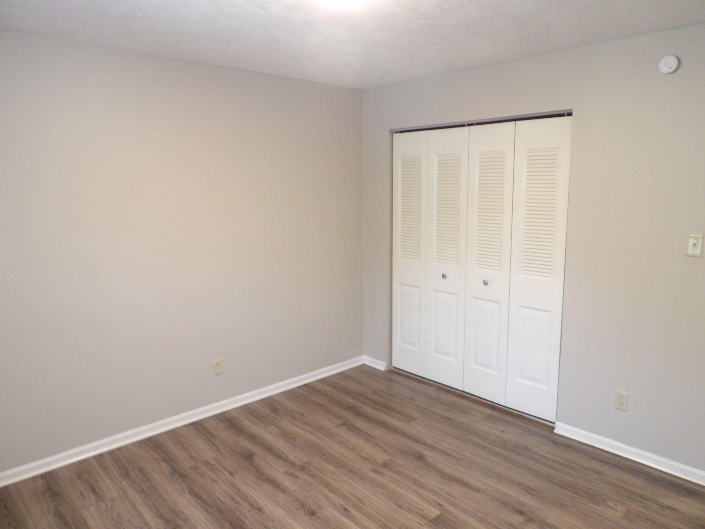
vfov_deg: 56.8
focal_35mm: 24
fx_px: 489
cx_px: 352
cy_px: 264
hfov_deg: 71.6
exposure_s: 1/17
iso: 553
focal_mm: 4.3
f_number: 3.2
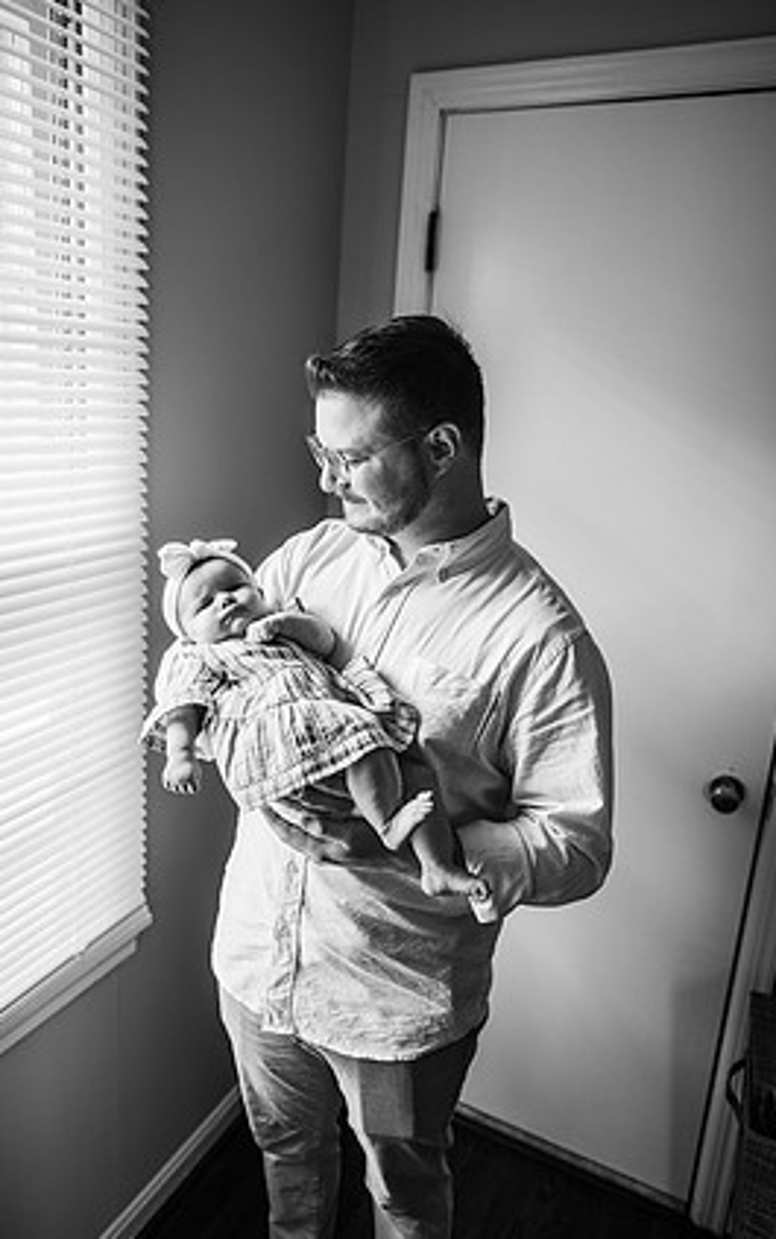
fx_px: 878
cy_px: 615
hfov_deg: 47.6
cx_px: 346
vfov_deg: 70.4
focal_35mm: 26
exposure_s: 1/200
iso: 320
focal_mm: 24
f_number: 2.5
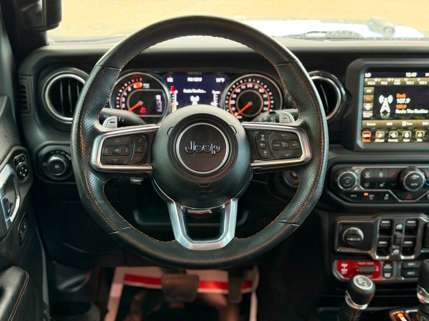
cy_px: 160
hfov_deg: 39.7
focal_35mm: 48
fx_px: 595
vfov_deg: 30.3
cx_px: 214
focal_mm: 6.76
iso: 250
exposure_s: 1/41
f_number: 1.78
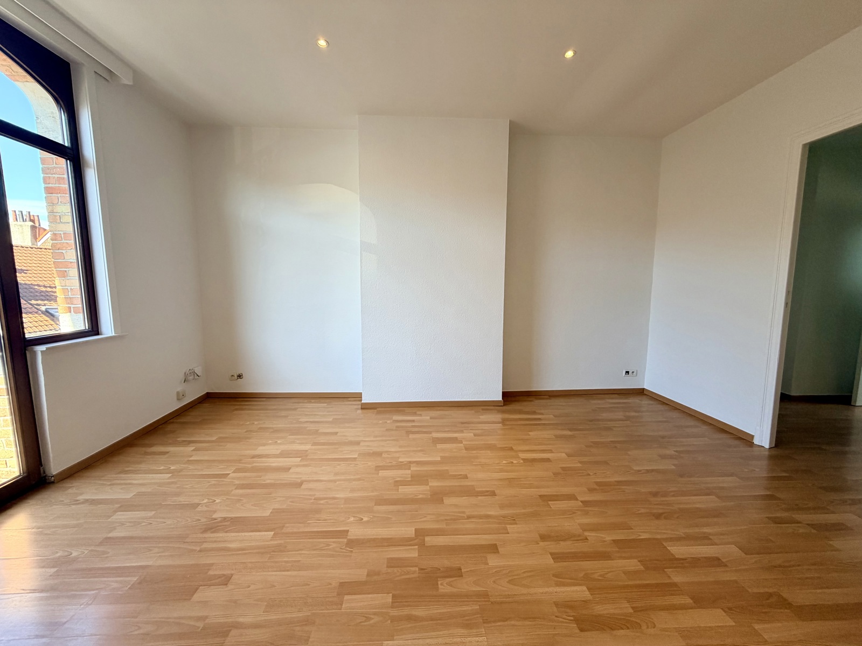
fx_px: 349
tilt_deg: -6.7
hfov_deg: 102.1
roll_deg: -0.2
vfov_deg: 85.7
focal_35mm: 14
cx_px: 431
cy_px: 323
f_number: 2.2
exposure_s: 1/121
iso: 100
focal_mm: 2.22
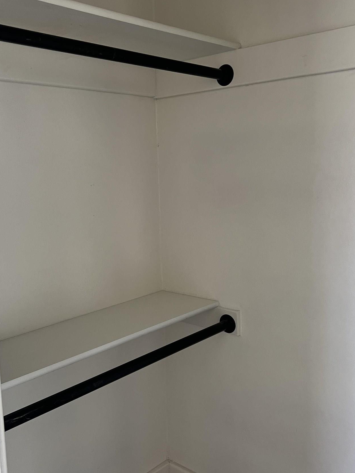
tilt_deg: -7.7
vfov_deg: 51.4
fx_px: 492
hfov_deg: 39.6
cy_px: 241
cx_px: 162
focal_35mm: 36
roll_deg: +2.3
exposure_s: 1/60
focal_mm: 5.7
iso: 160
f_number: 1.5
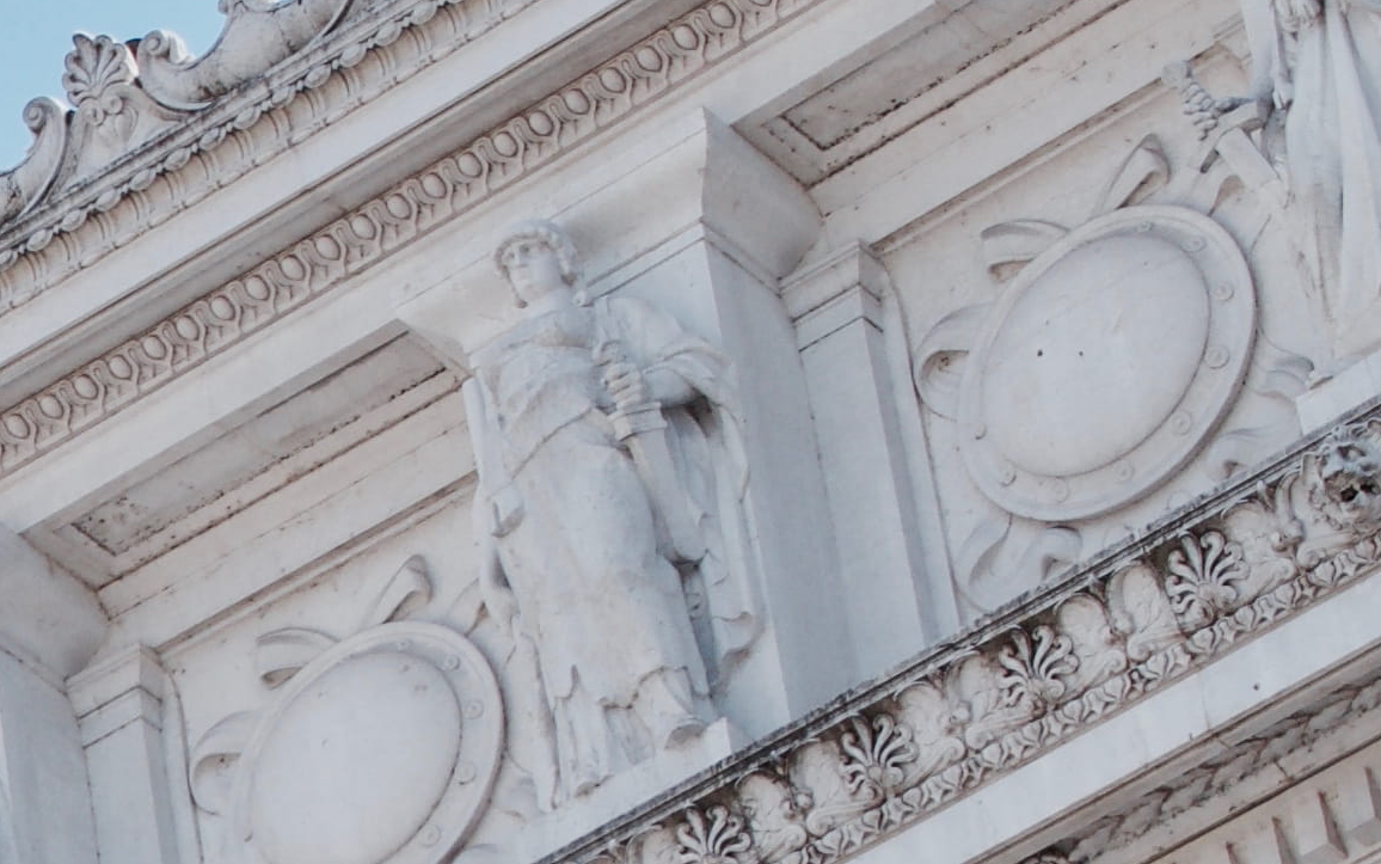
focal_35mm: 252
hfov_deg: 7.9
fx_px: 9502
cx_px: -1601
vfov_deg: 5.1
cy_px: 1790
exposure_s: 1/160
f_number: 10
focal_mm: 35
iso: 100
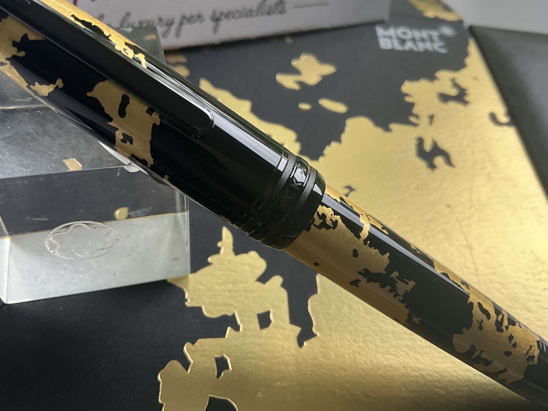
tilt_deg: -52.5
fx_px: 459
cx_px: 274
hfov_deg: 61.7
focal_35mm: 29
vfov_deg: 48.2
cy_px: 206
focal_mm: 3
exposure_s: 1/122
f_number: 1.8
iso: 25
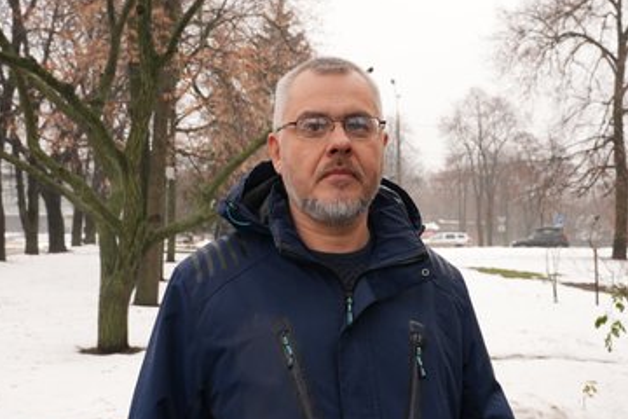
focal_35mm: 40
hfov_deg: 48.4
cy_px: 223
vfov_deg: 33.4
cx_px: 338
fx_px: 698
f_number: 9
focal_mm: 36
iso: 250
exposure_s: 1/50
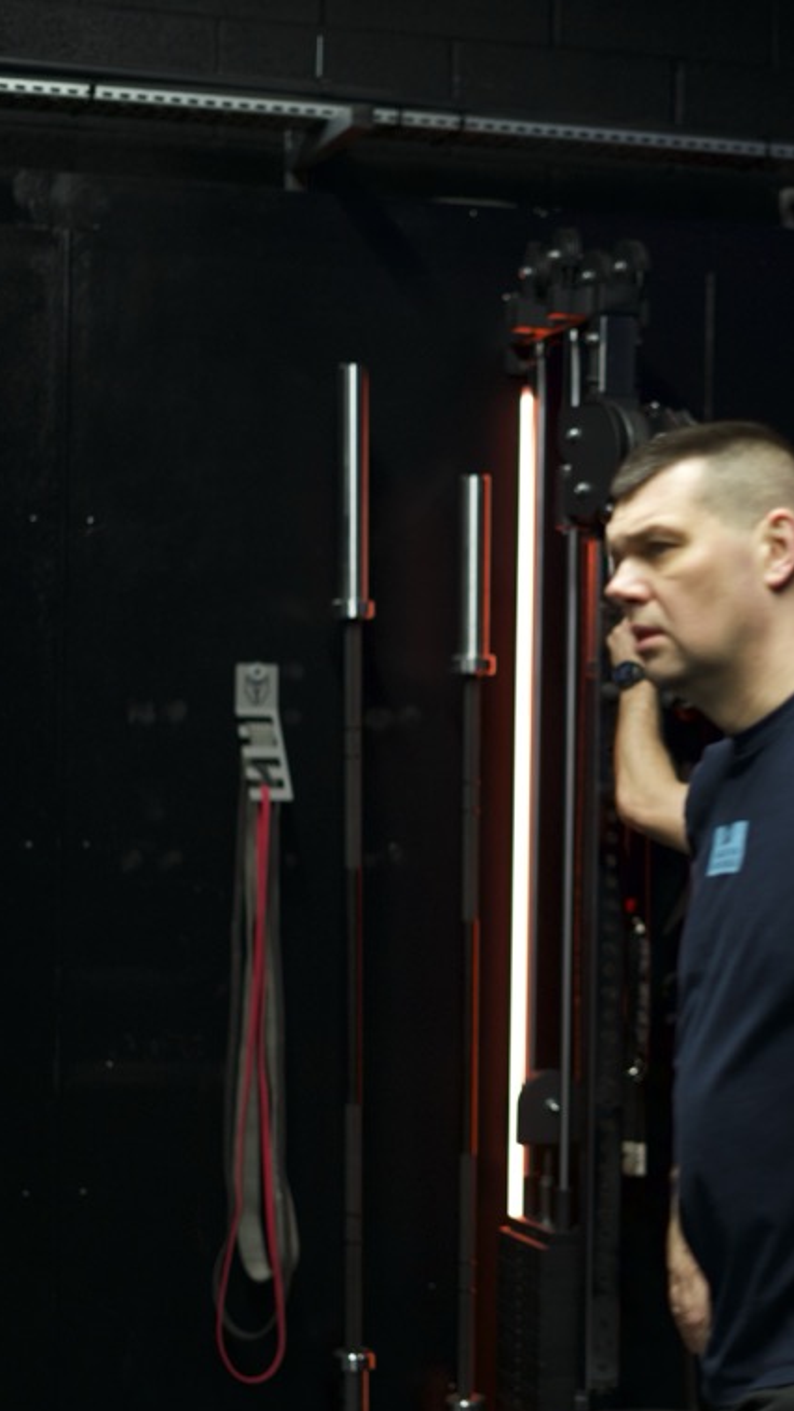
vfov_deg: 25.6
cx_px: 705
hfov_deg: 14.4
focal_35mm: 83
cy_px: 760
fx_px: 3106
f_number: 1.8
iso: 500
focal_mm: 50
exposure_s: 1/100
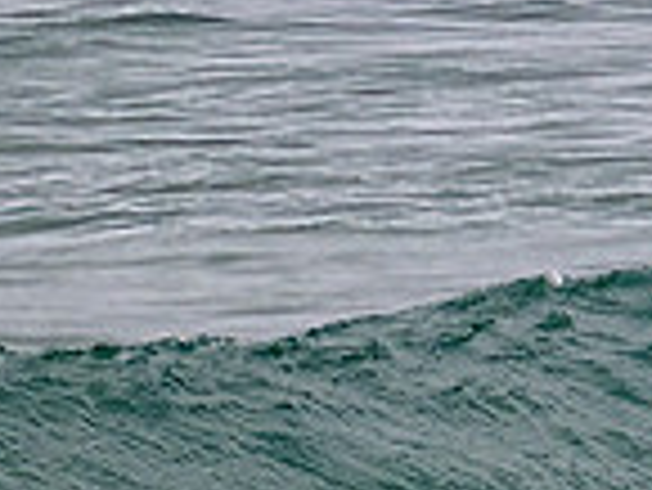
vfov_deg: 0.4
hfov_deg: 0.5
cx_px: 1482
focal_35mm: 4196
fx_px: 79098
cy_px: 418
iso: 900
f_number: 11
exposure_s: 1/2000
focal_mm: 800
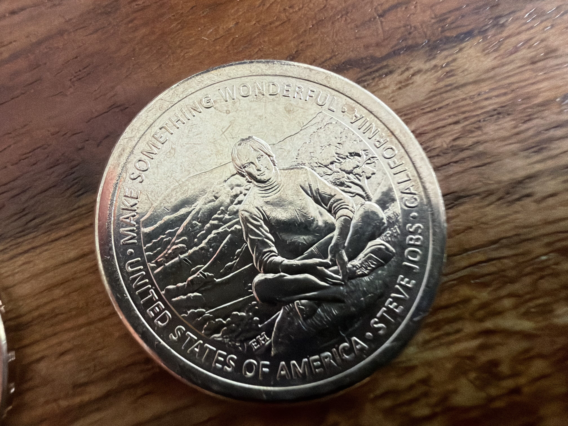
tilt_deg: -77.4
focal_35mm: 24
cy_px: 213
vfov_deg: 56.8
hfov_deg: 71.6
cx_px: 284
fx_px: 394
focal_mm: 2.22
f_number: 2.2
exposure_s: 1/98
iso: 320
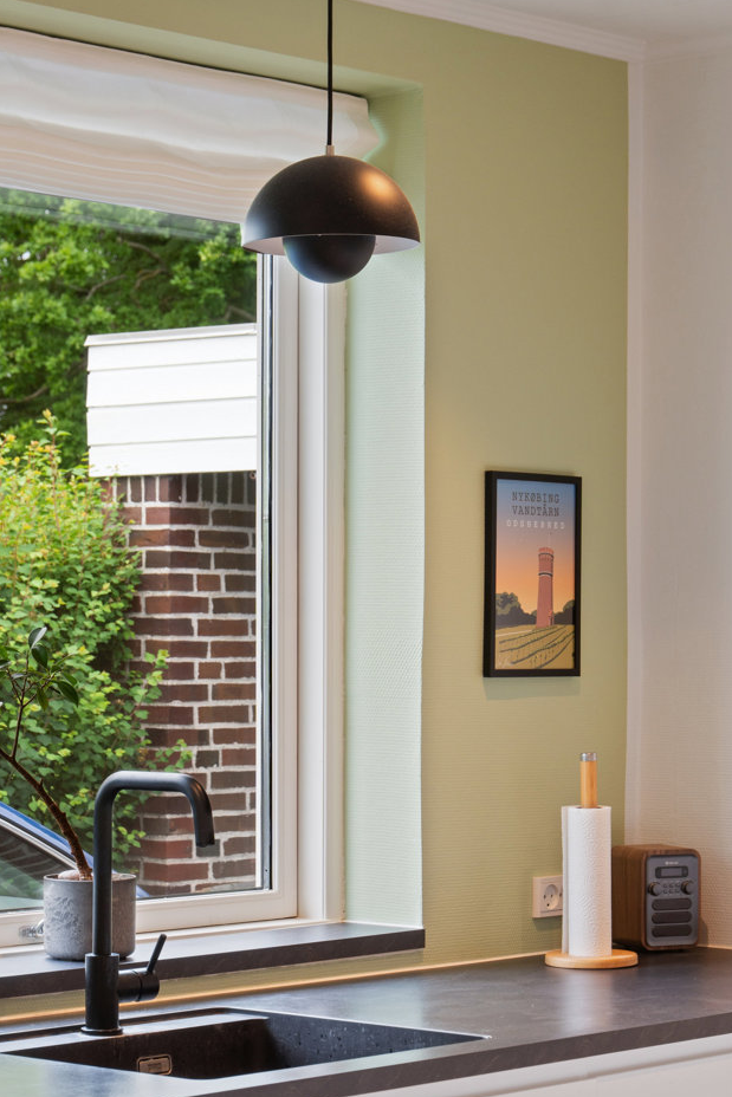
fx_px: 2957
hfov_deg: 14.1
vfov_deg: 21.0
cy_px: 706
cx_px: 338
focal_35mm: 97
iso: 200
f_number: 8
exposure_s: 1/8
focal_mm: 50
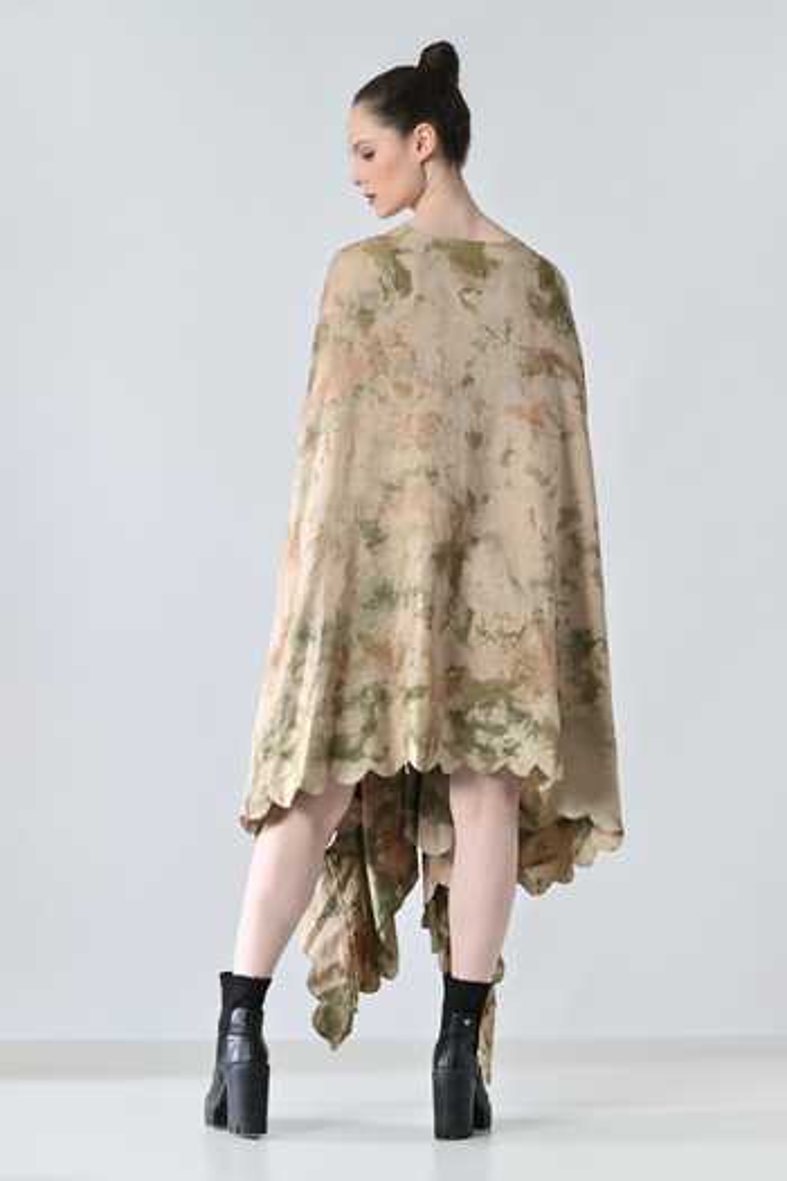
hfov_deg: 19.5
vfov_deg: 28.8
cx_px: 394
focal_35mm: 70
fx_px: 2295
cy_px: 590
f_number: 8
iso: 200
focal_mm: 70
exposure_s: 1/160
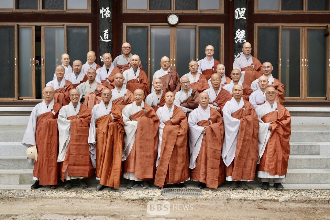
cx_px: 165
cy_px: 110
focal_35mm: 44
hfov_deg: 44.5
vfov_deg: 30.5
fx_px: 403
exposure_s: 1/100
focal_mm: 44
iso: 100
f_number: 10
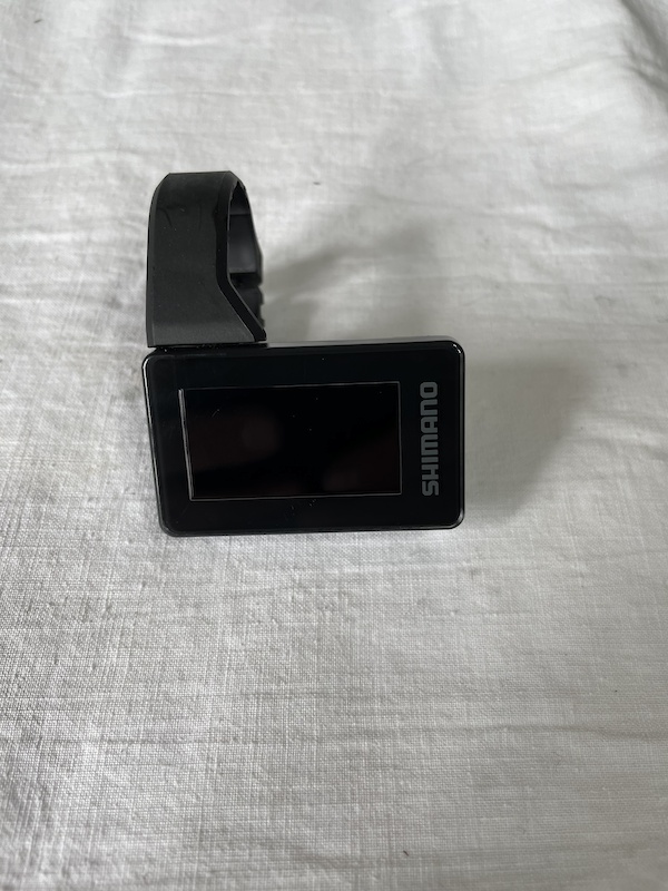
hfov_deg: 53.1
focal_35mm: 26
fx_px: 669
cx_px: 334
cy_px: 446
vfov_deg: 67.3
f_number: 1.6
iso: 40
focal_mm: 4.2
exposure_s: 1/121
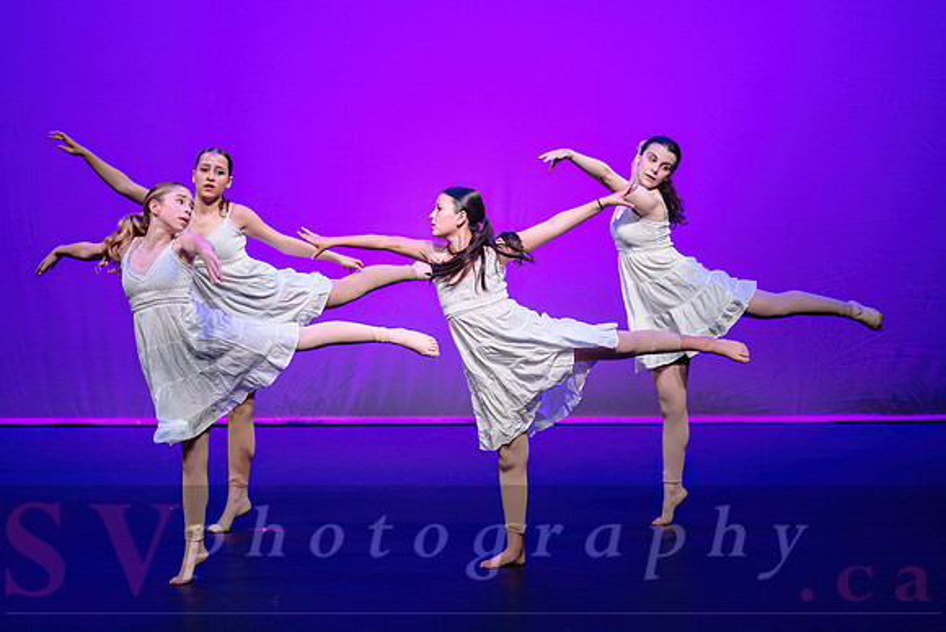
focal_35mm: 160
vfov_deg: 8.6
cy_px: 278
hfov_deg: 12.8
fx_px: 4206
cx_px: 475
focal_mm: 130
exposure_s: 1/320
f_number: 2.8
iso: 1600
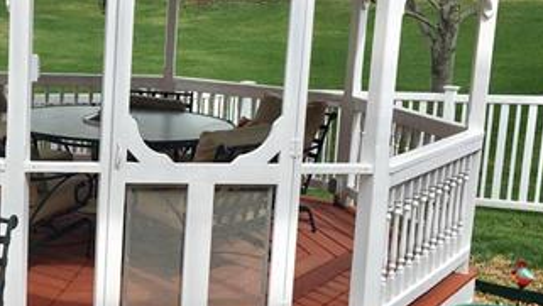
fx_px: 908
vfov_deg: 19.1
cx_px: 51
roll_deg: -2.5
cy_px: 132
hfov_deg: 31.7
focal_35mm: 63
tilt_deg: -7.9
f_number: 2.2
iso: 25
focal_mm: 4.15
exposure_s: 1/1350
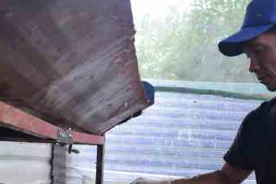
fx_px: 429
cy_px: 176
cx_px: 94
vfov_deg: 23.4
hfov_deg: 35.3
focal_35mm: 56
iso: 400
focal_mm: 18
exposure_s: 1/100
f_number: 3.5
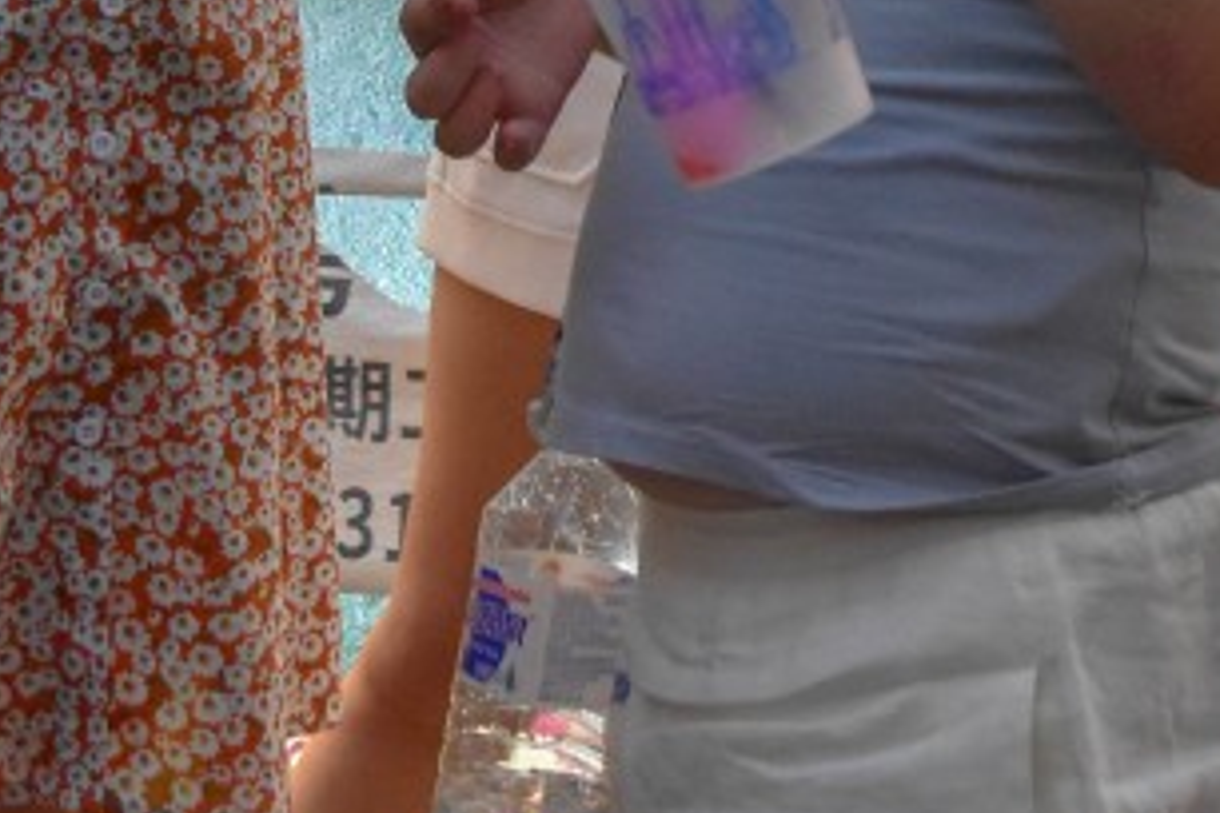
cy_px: -562
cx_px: 614
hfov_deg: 19.3
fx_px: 3592
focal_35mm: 106
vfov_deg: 12.1
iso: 2200
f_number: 3.5
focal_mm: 20
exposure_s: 1/500
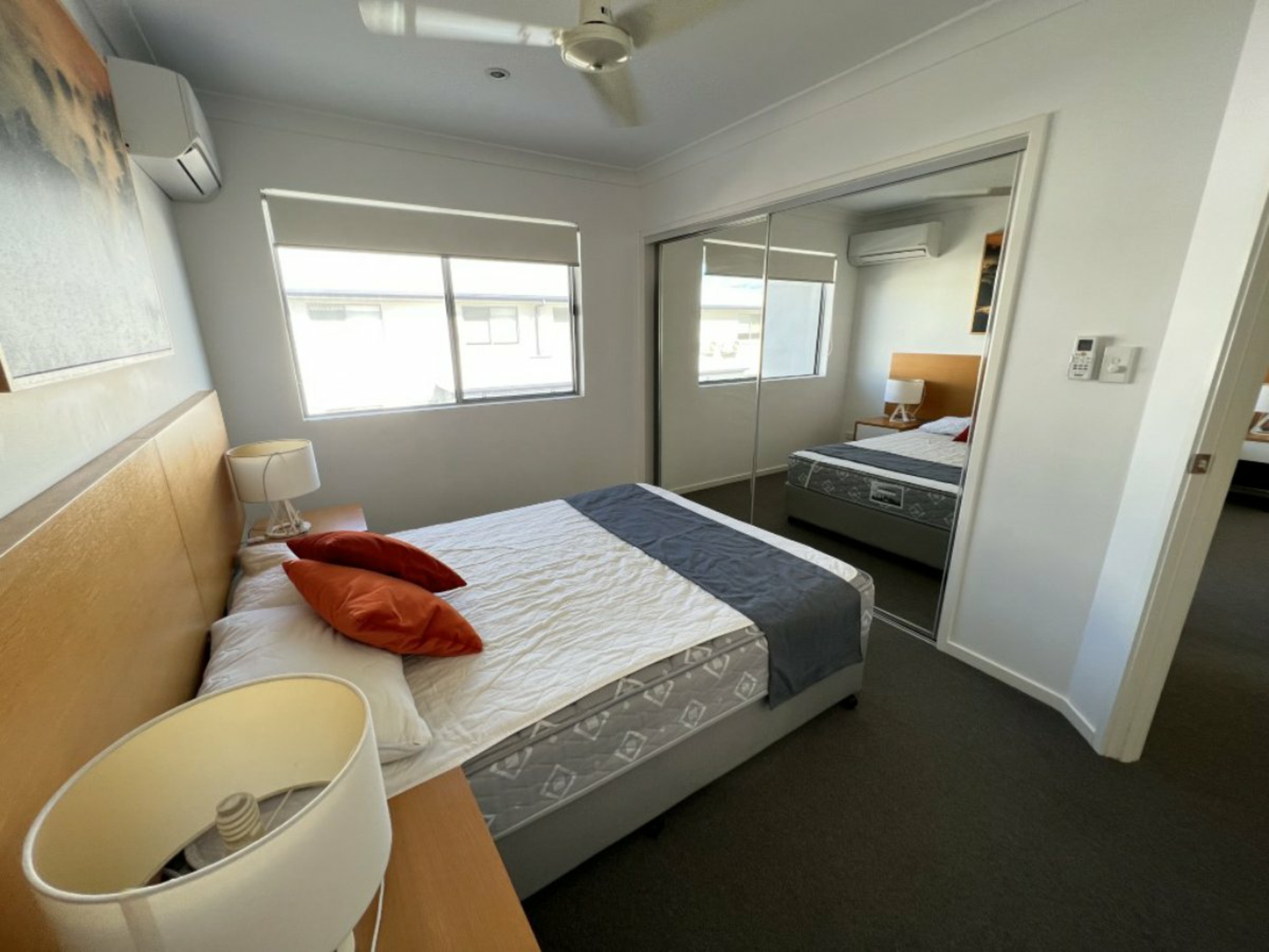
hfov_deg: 106.2
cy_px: 476
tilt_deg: -15.3
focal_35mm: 13
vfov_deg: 89.9
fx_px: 477
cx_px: 634
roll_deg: +1.0
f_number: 1.8
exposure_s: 1/108
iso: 32
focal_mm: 1.57
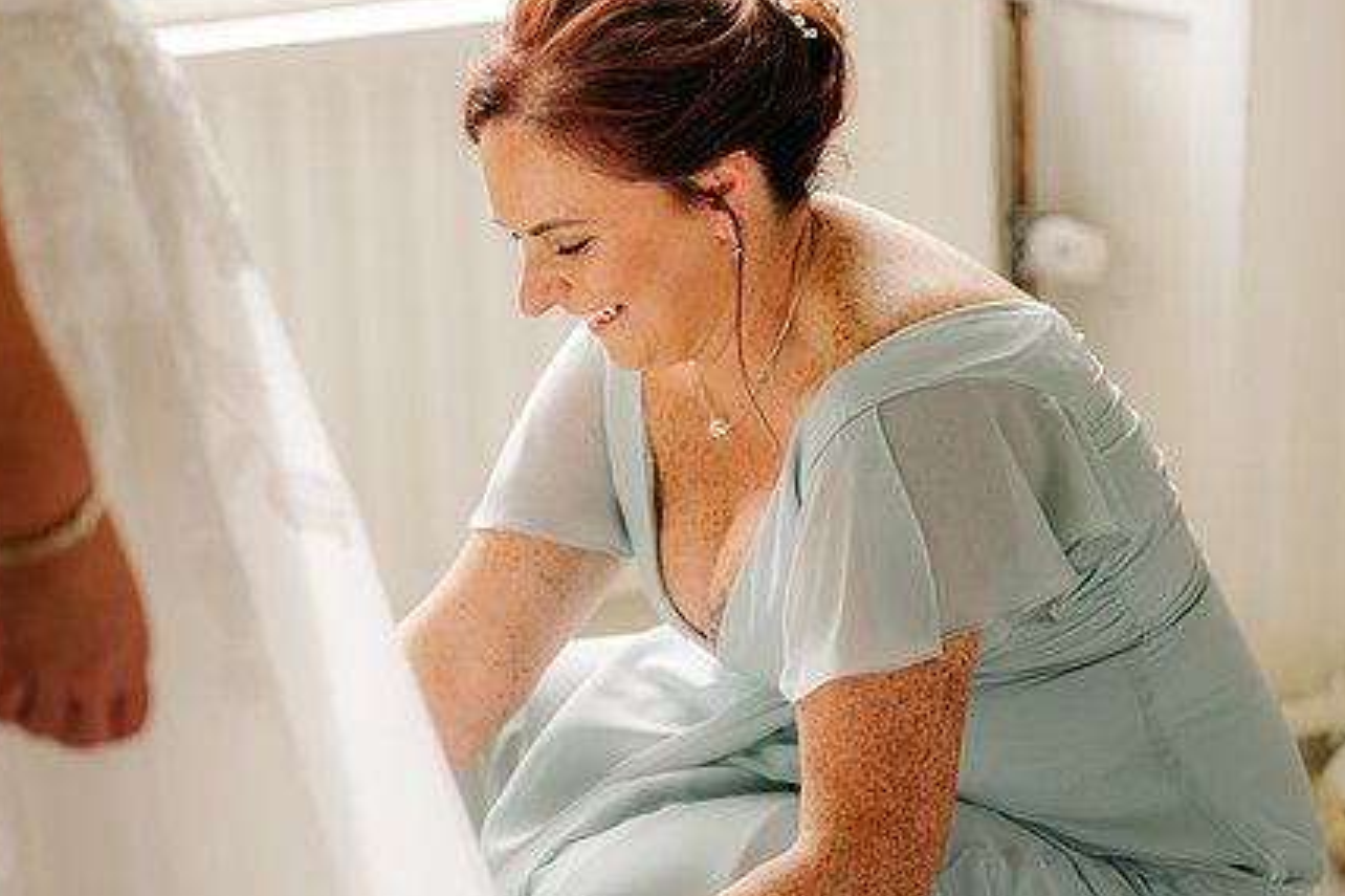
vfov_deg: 11.8
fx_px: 4332
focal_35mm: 116
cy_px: 373
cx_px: 563
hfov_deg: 17.6
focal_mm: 85
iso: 100
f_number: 2
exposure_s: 1/400
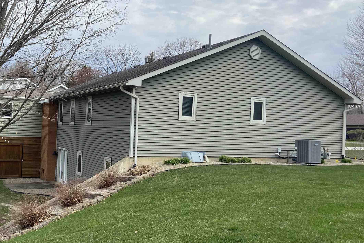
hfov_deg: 48.4
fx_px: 394
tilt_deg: -0.4
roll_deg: -1.7
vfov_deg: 34.2
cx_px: 110
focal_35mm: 39
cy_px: 126
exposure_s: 1/2183
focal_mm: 4.25
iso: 32
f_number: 1.8
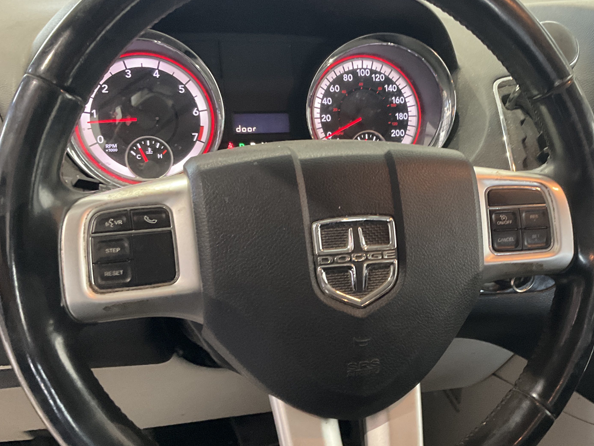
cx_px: 397
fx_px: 721
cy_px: 232
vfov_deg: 34.3
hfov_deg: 44.1
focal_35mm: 42
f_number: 1.8
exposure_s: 1/40
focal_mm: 3
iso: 320
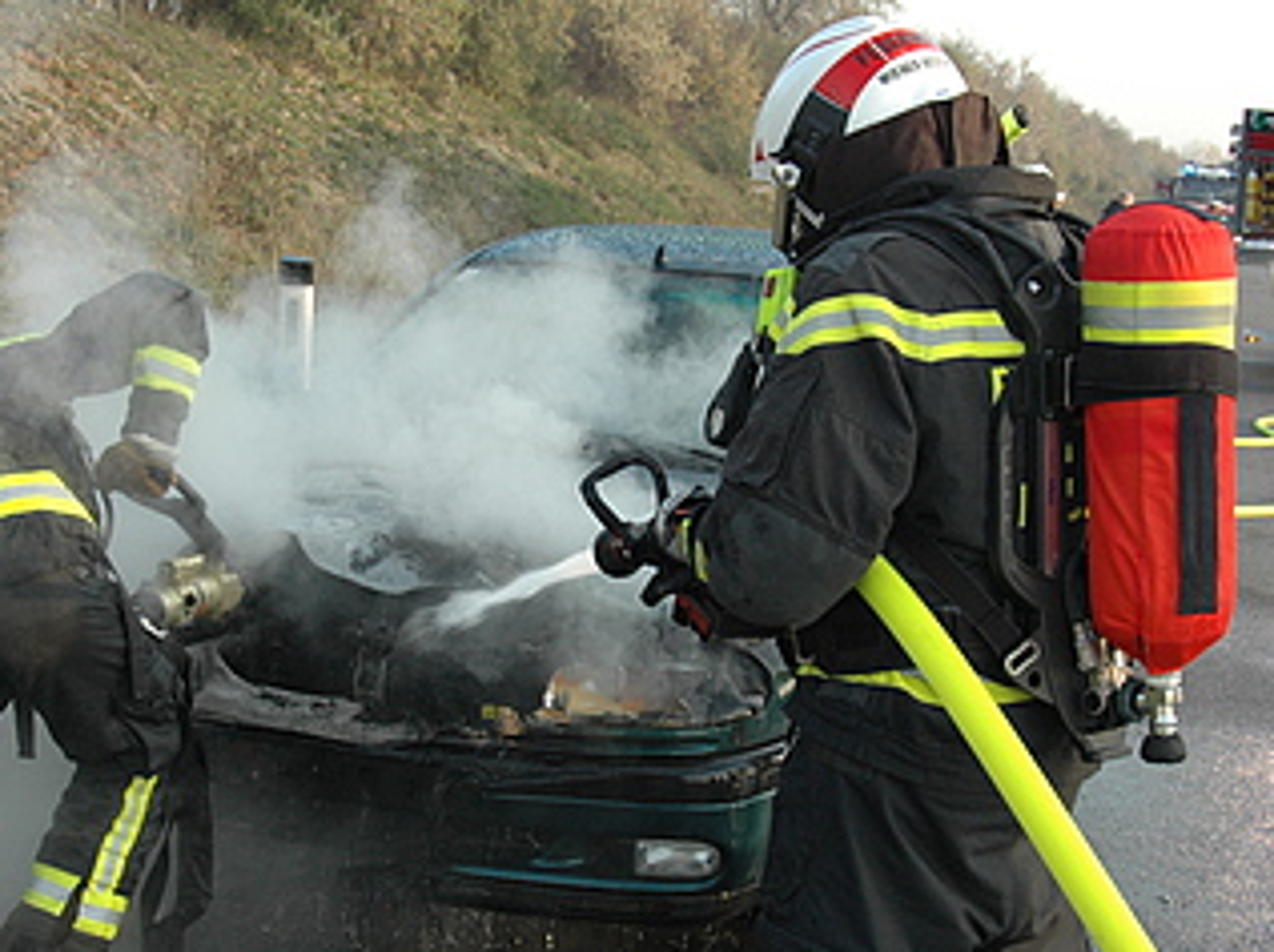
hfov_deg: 30.8
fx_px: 2306
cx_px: 512
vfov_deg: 23.3
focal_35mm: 63
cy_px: 522
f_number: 6.3
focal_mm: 29
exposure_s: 1/160
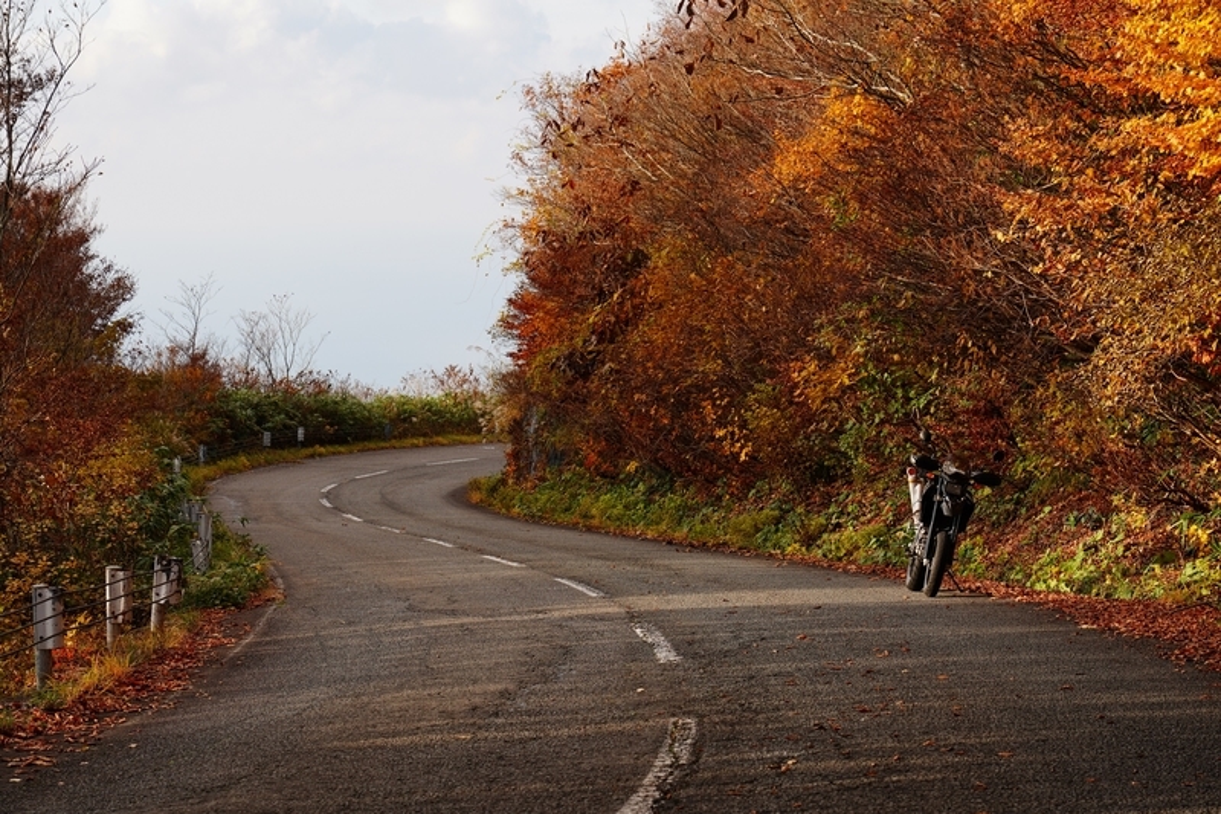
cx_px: 610
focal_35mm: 105
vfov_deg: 13.0
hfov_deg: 19.5
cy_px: 407
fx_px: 3560
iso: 125
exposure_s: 1/160
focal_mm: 105
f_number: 8
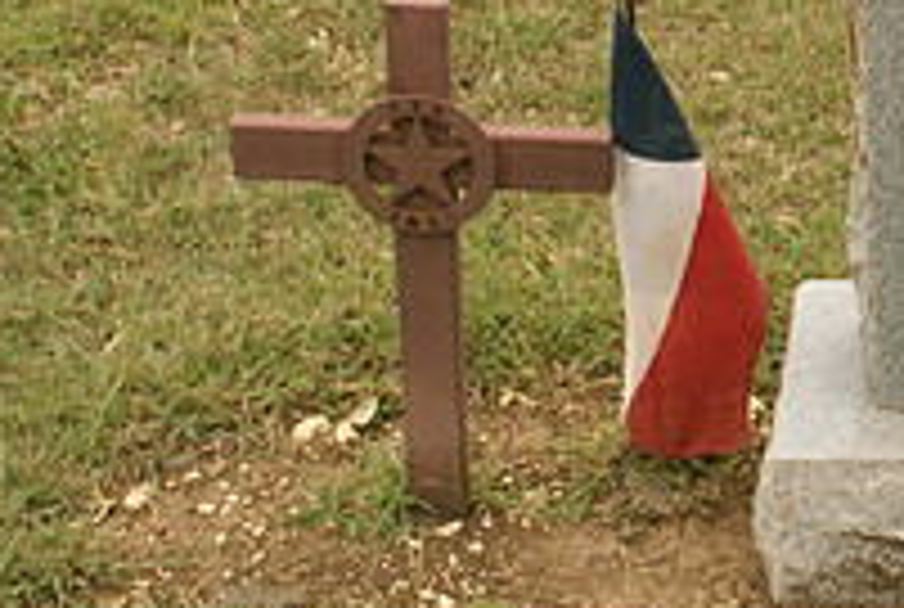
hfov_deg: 16.2
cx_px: 1106
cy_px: 72
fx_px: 3045
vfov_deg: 11.3
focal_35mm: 121
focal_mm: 28
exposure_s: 1/125
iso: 800
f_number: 20
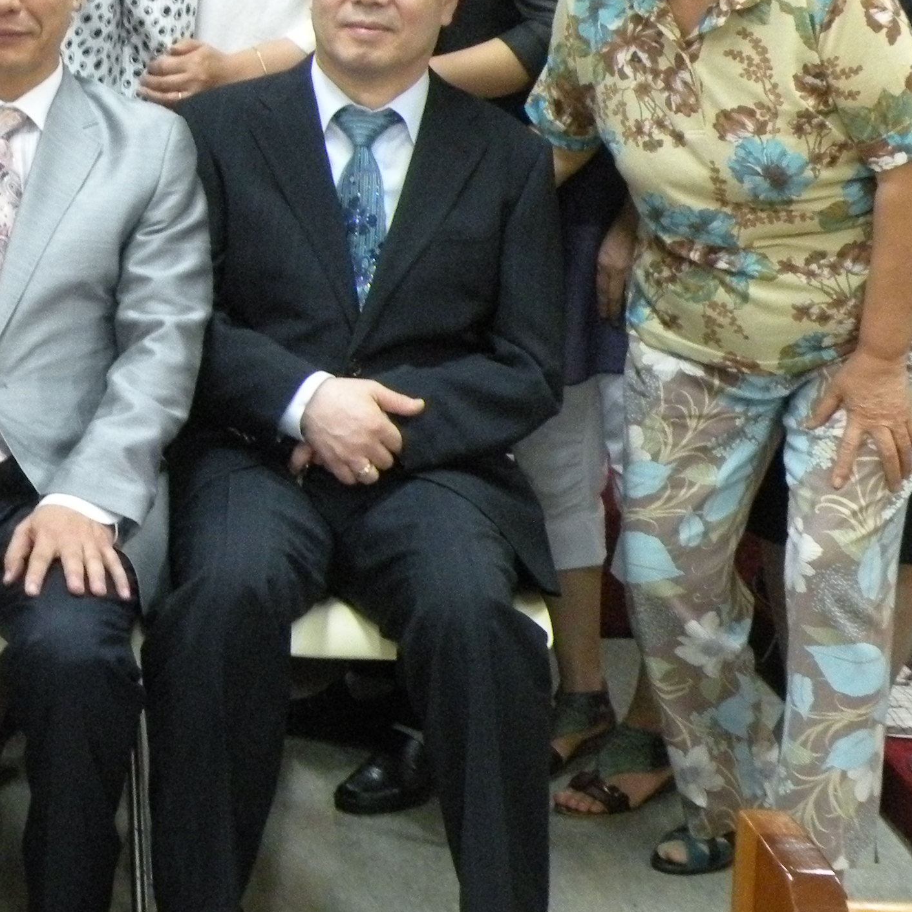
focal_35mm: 96
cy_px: 186
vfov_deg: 18.0
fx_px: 2862
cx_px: -52
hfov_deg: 17.6
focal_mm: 7.4
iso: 400
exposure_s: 1/28.3
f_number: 3.2
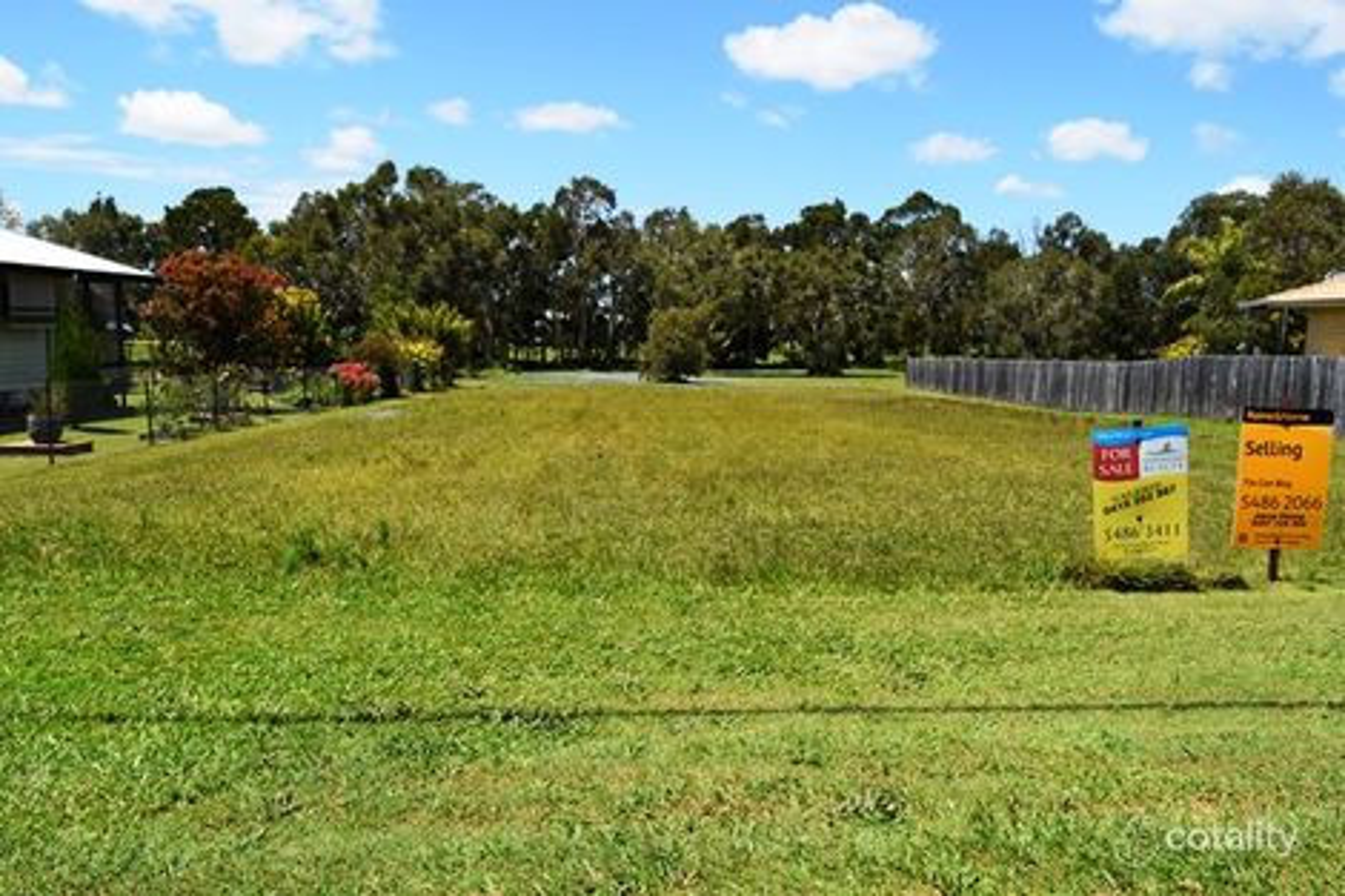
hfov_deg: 67.4
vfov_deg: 47.9
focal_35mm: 27
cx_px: 672
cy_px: 448
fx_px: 1008
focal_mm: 18
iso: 200
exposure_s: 1/400
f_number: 10
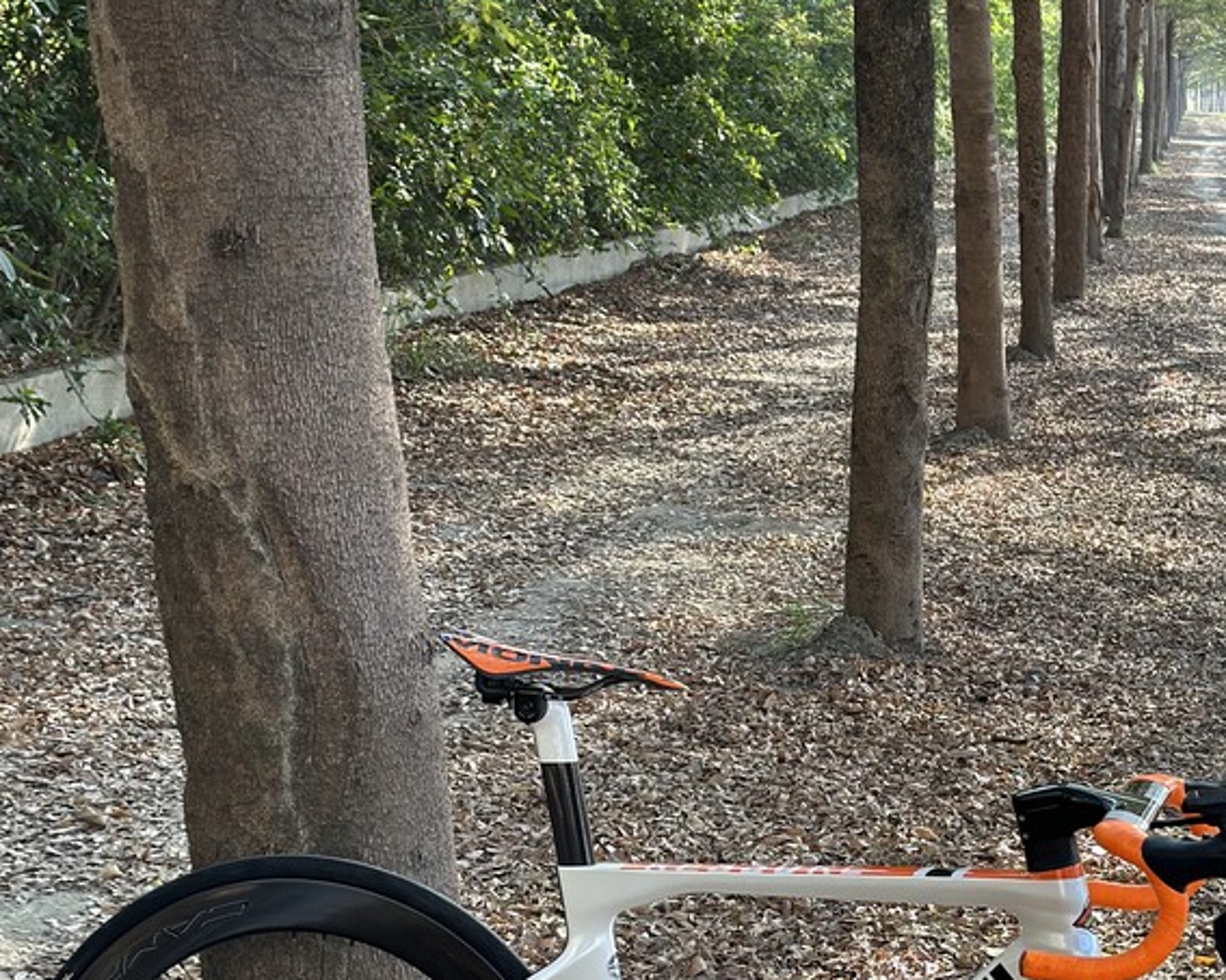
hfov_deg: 22.2
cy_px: 575
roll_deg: -1.5
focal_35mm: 86
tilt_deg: -8.6
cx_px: 815
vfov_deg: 17.8
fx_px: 3119
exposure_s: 1/411
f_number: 1.78
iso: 80
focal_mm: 6.86
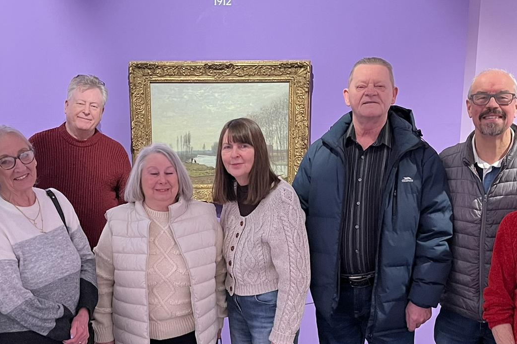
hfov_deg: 39.6
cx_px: 230
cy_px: 230
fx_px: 718
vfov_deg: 26.8
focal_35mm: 50
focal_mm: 5.1
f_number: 1.6
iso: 320
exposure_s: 1/50
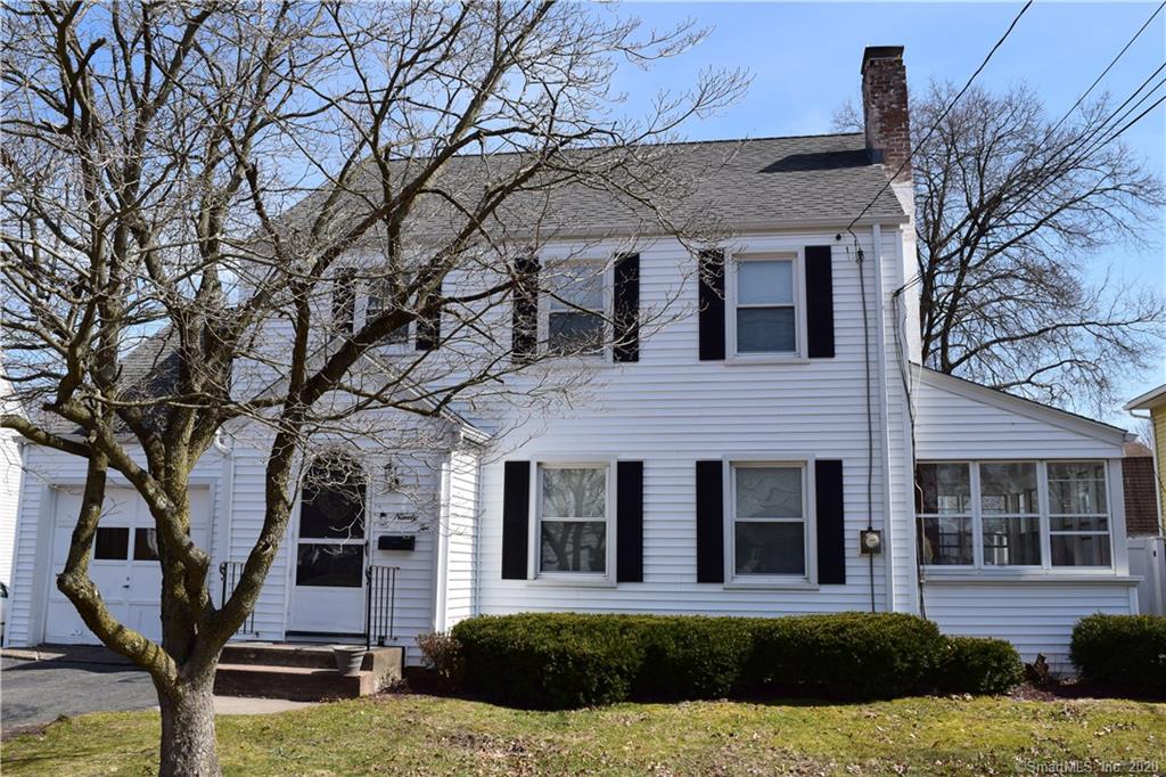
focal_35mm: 32
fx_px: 1020
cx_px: 583
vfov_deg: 41.7
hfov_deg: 59.5
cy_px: 388
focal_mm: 21
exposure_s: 1/500
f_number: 11
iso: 400
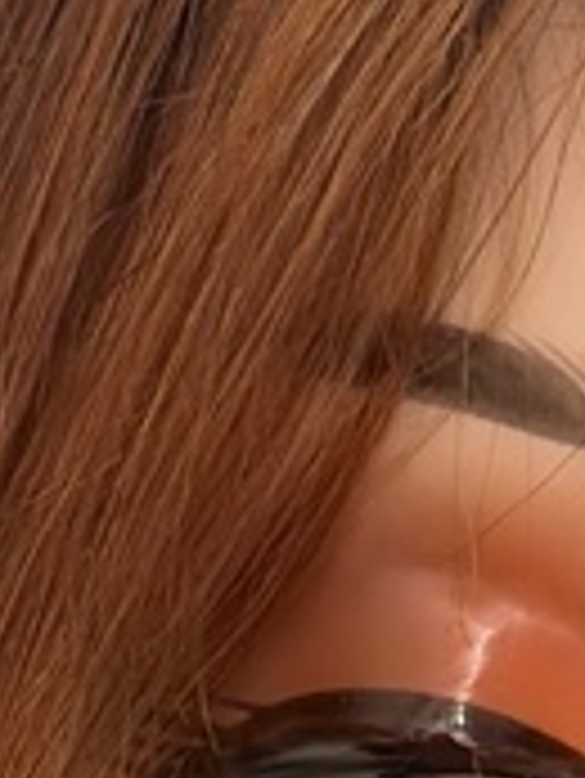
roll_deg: +2.5
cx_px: 990
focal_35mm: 363
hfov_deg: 4.1
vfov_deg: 5.4
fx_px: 8169
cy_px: 1392
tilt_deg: -15.5
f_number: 1.78
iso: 100
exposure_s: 1/121
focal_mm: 6.86
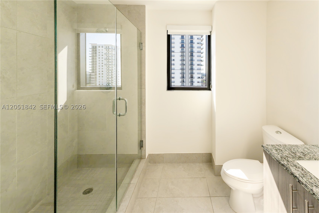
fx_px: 133
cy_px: 106
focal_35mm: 15
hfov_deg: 100.4
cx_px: 160
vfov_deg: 77.3
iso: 320
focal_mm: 10
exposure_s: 1/800
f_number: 7.1
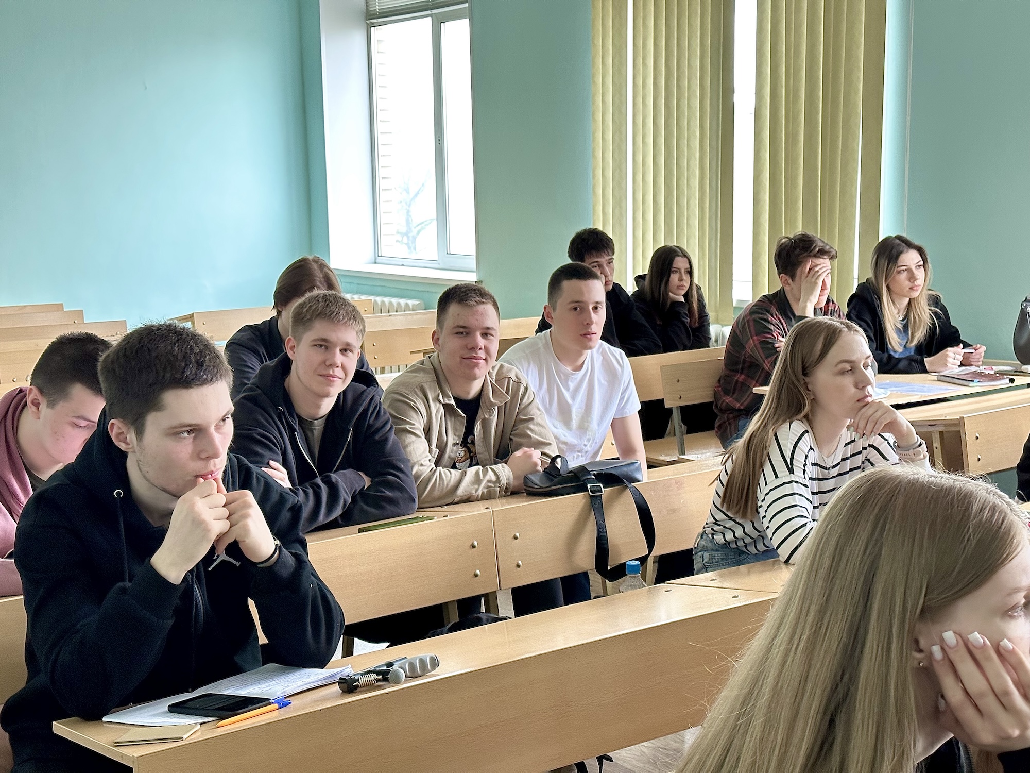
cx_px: 515
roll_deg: +0.7
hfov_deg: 39.7
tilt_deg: -7.6
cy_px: 386
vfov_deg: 30.3
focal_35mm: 48
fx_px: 1428
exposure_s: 1/60
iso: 200
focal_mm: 6.86
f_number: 1.78
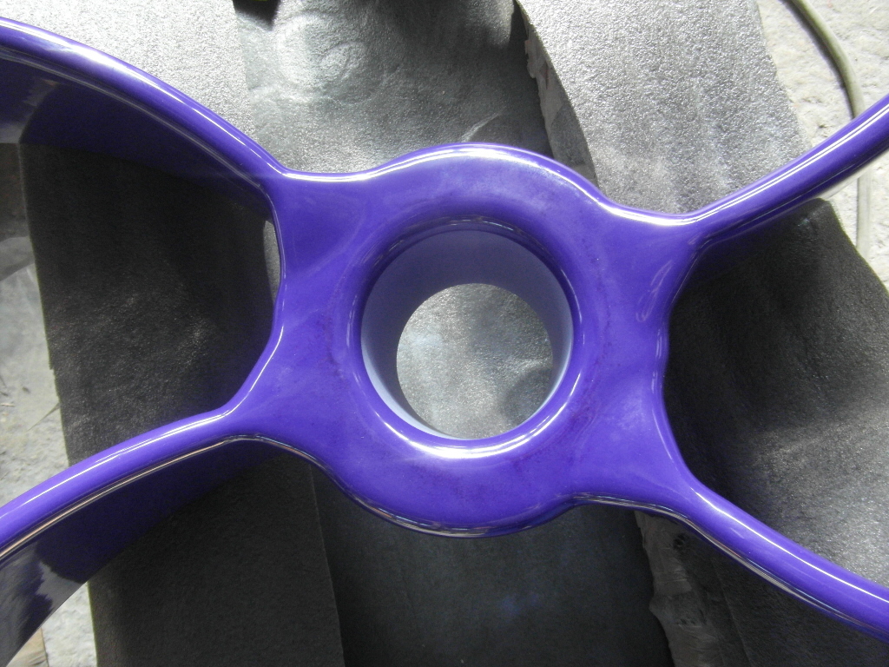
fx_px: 616
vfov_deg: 56.8
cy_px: 334
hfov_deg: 71.6
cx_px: 444
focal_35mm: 24
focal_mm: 4
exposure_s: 1/30
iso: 240
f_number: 3.2
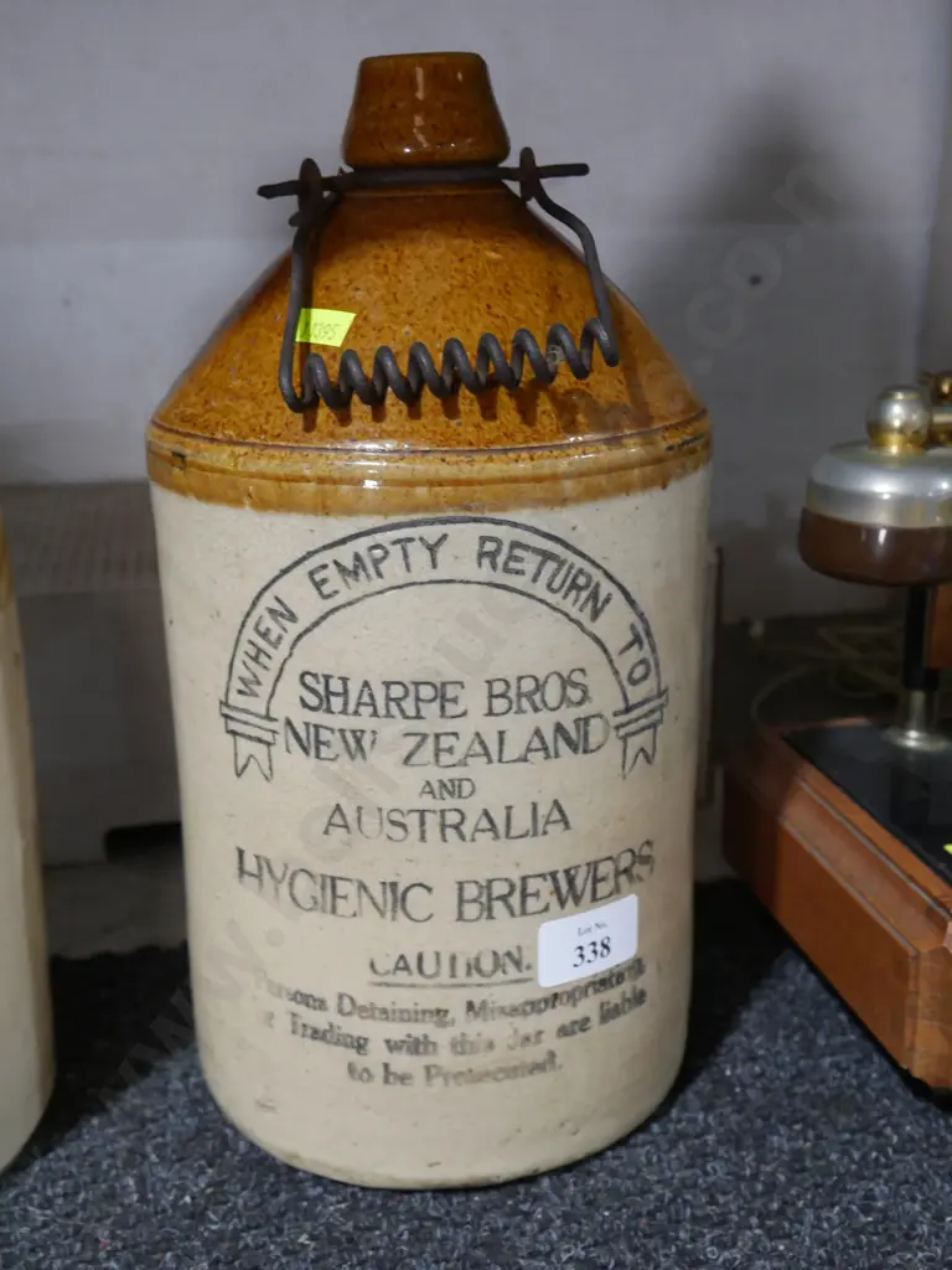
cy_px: 635
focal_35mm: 40
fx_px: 1467
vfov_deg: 46.8
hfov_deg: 36.0
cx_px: 476
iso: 1000
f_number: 4.4
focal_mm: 20
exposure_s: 1/60
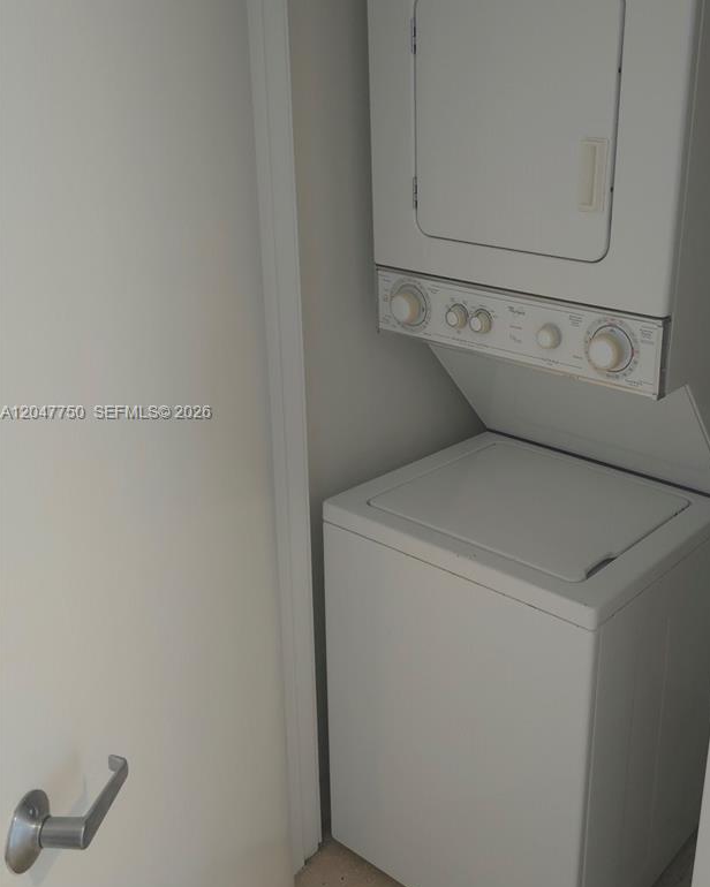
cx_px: 516
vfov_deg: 51.5
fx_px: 919
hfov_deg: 41.2
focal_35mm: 35
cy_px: 414
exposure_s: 1/60
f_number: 1.7
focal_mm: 6.3
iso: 320
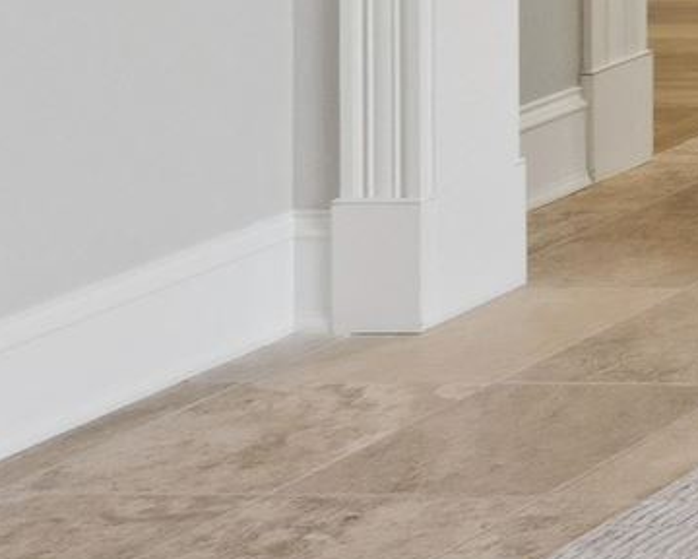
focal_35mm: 128
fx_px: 2644
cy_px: -656
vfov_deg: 10.7
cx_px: 2724
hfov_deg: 8.4
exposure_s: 1/15
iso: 400
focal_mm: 16
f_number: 8
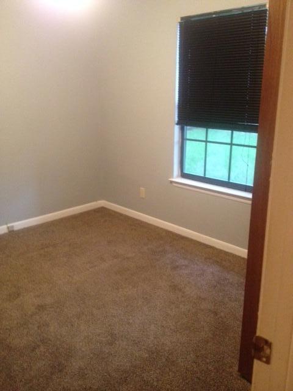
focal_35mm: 35
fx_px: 395
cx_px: 146
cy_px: 196
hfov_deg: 40.7
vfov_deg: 52.6
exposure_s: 1/15
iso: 500
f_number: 2.4
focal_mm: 4.28
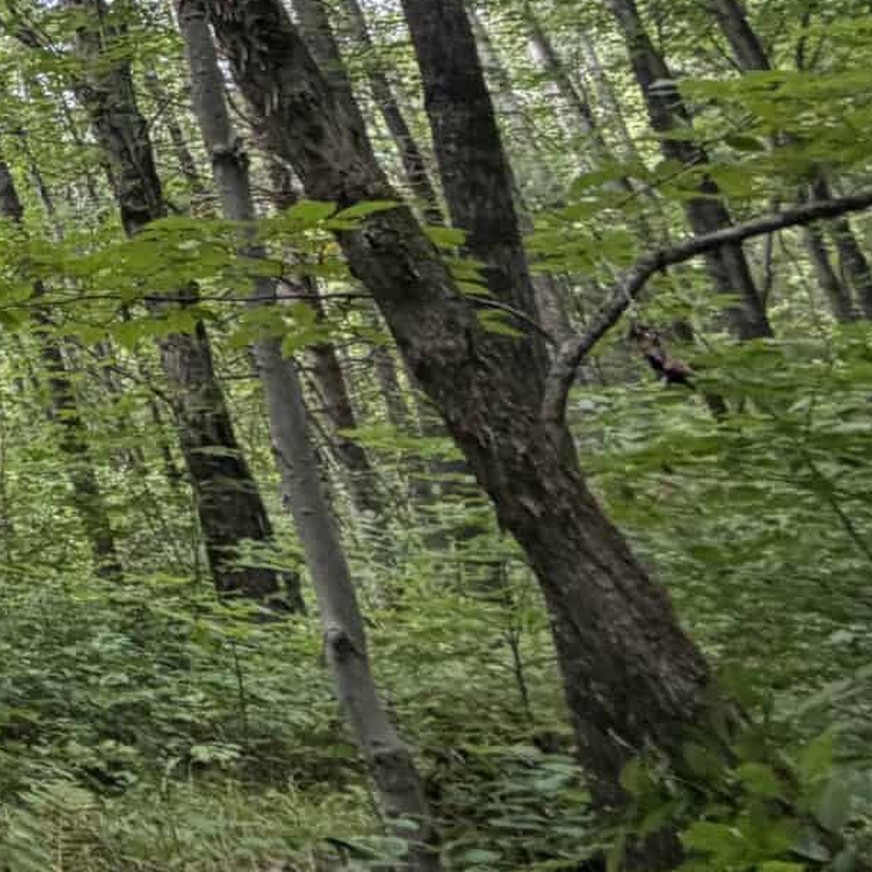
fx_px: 1482
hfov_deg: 18.4
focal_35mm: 52
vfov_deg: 29.6
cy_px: -79
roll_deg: -0.1
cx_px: -932
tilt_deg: +23.3
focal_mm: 2.22
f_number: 2.2
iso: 125
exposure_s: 1/121
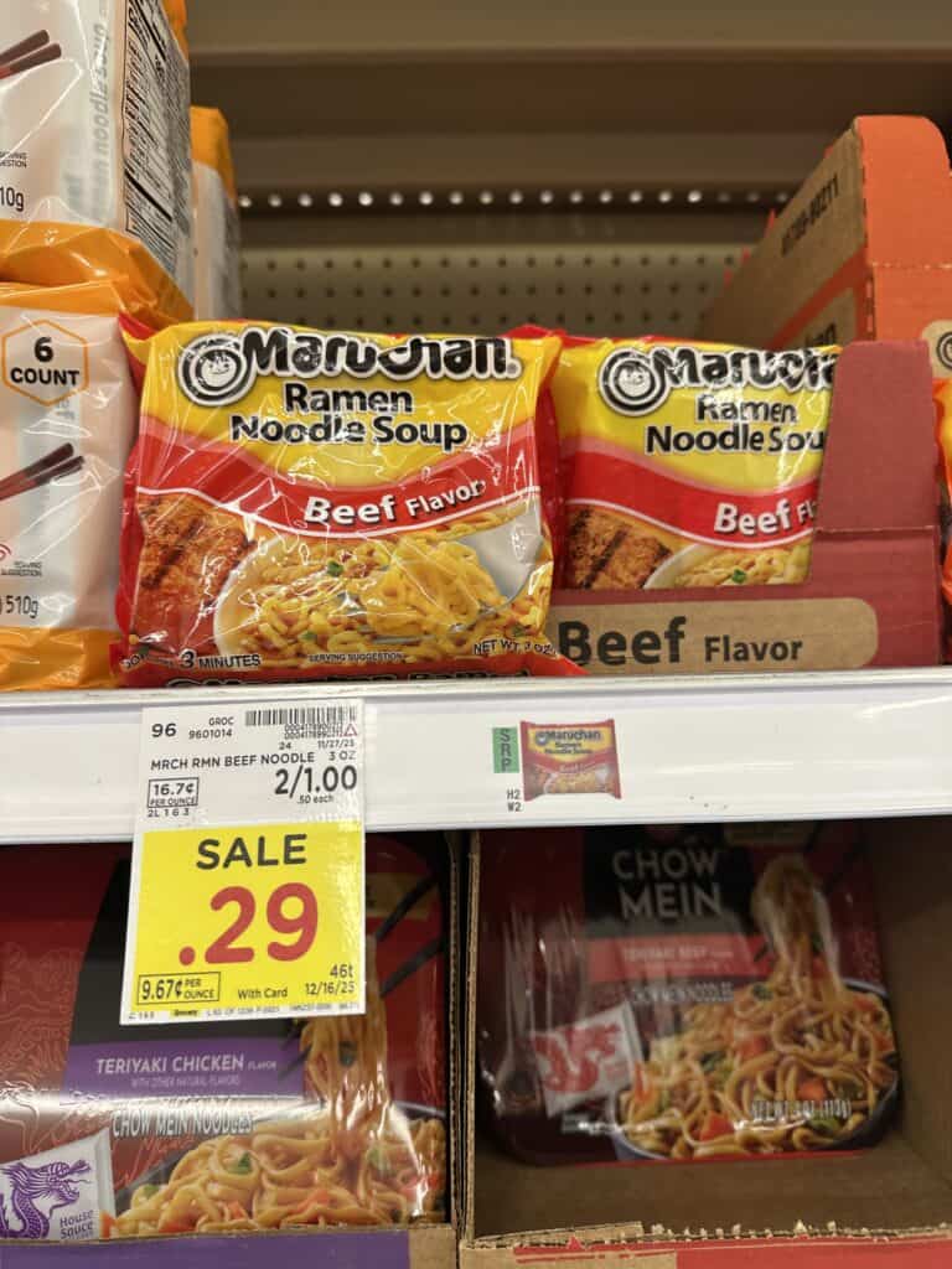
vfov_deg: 71.6
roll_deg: +1.9
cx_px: 476
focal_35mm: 24
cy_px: 634
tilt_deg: -1.7
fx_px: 880
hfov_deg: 56.8
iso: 80
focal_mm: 6.86
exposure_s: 1/63
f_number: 1.78
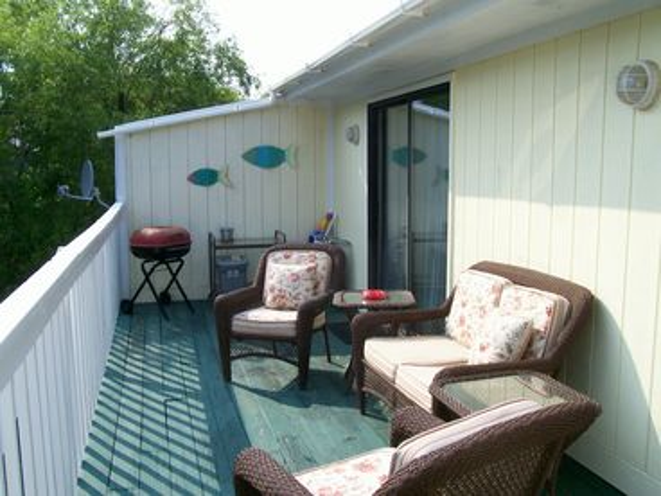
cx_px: 330
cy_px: 248
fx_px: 649
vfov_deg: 41.8
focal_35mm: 34
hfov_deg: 54.0
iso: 80
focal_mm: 5.6
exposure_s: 1/273
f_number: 5.1
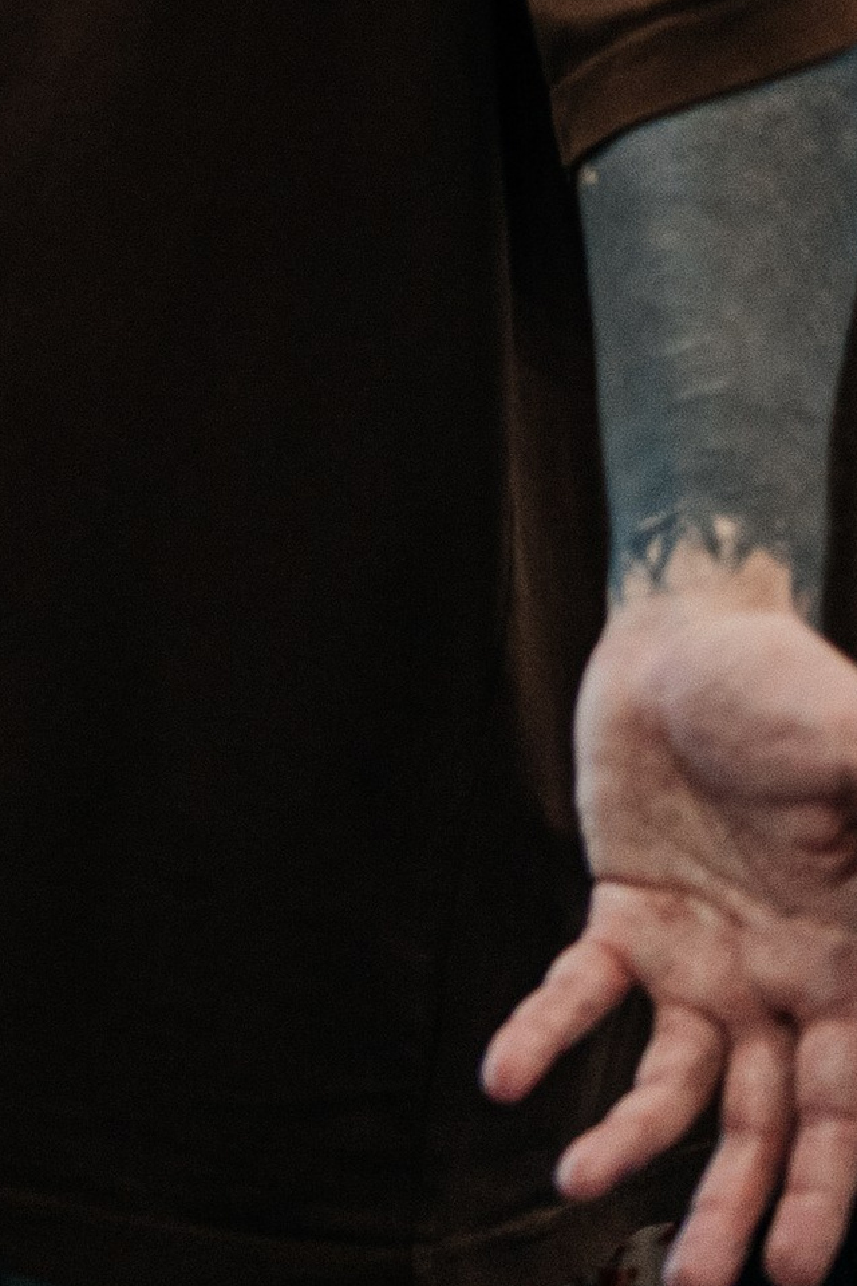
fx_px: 6427
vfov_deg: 10.9
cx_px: -406
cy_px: -727
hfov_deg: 7.5
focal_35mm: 180
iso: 400
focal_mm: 45
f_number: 1.8
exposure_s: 1/125
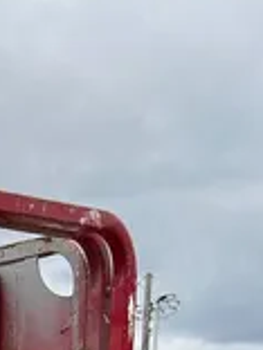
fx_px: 1236
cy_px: 791
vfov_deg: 13.0
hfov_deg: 10.7
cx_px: -328
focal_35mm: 122
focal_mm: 5.7
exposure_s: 1/909
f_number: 1.5
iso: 50
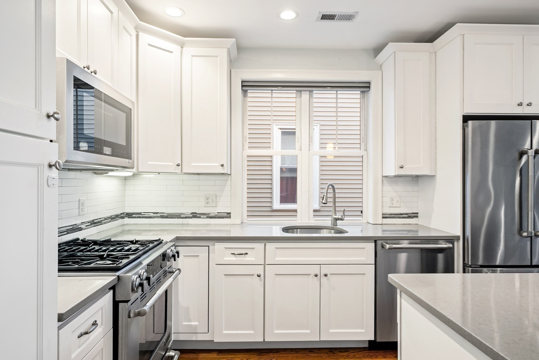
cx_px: 270
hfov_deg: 83.9
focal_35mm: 20
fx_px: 300
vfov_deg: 62.0
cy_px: 180
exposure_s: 1/5
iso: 400
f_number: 7.1
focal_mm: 20
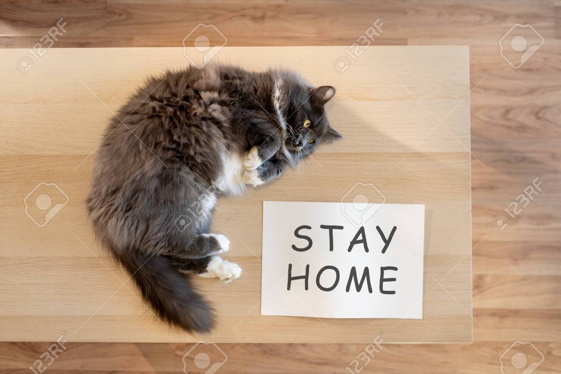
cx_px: 280
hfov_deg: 65.5
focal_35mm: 28
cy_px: 187
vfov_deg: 46.4
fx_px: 436
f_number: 2.5
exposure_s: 1/125
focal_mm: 28
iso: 500
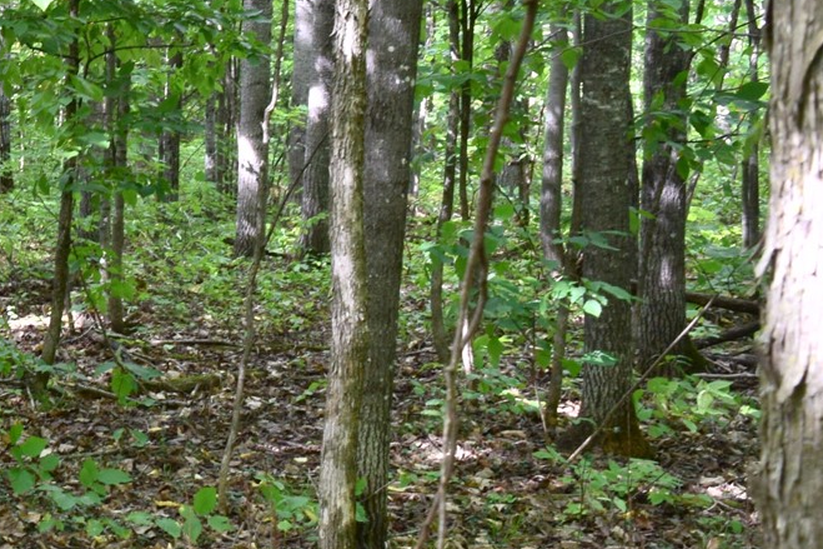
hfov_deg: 19.1
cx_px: -518
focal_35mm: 89
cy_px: 146
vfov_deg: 15.3
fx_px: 2034
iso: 400
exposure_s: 1/30
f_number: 7.1
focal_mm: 18
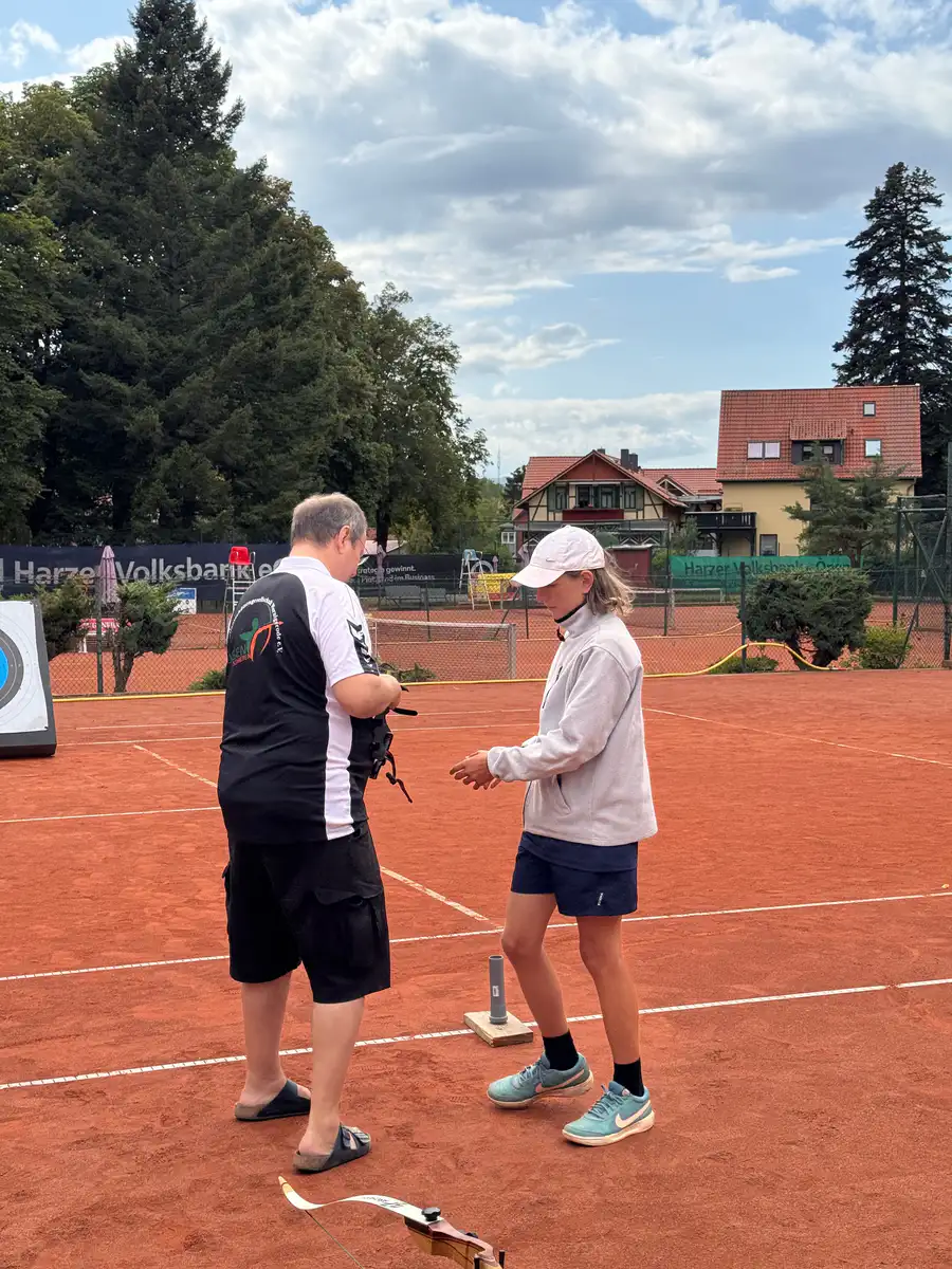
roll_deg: -1.0
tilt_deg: -3.6
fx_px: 1760
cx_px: 476
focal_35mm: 48
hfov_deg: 30.3
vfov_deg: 39.7
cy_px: 634
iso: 64
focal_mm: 6.76
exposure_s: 1/2415
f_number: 1.78
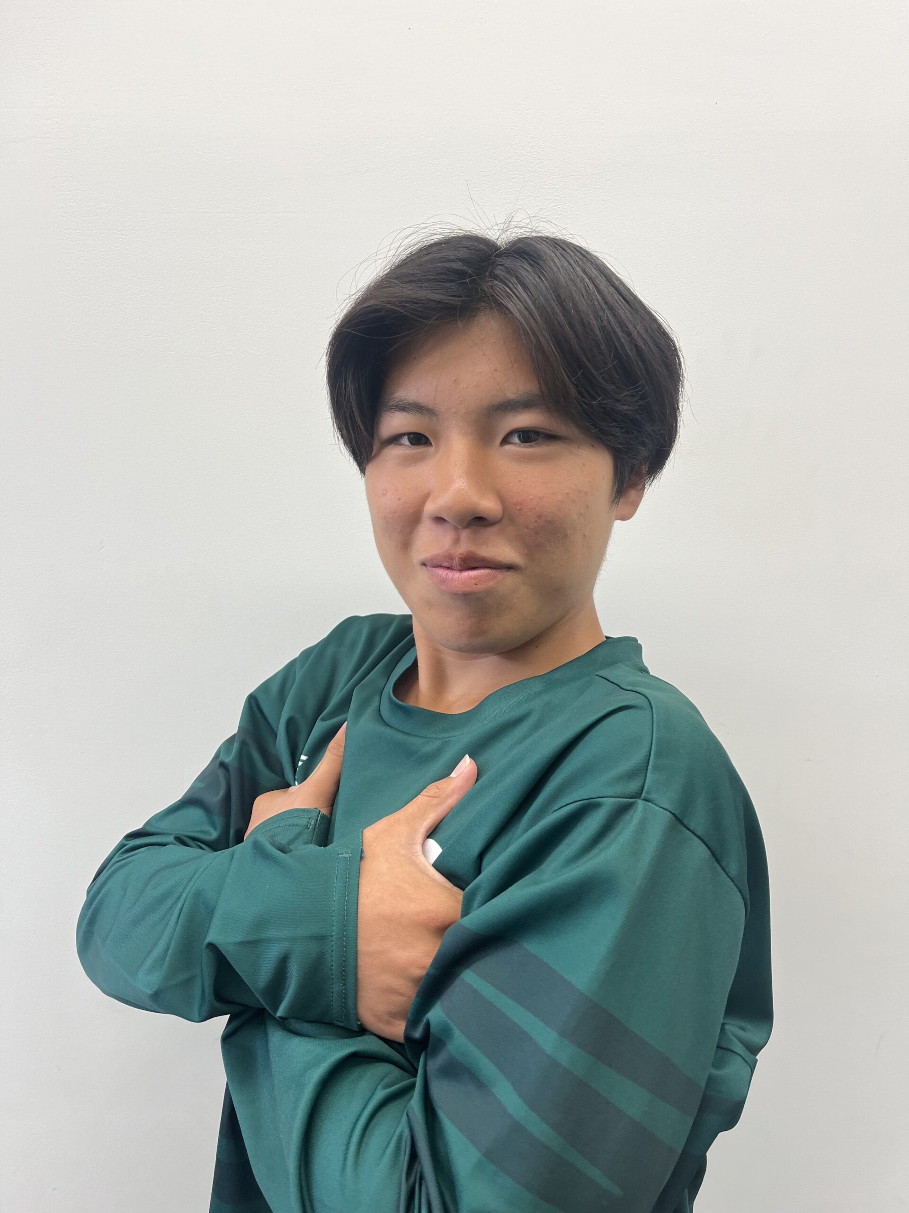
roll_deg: +1.5
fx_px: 910
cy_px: 606
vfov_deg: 67.3
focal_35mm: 26
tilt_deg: -6.9
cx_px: 454
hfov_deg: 53.1
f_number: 1.6
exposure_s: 1/121
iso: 80
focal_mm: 5.1
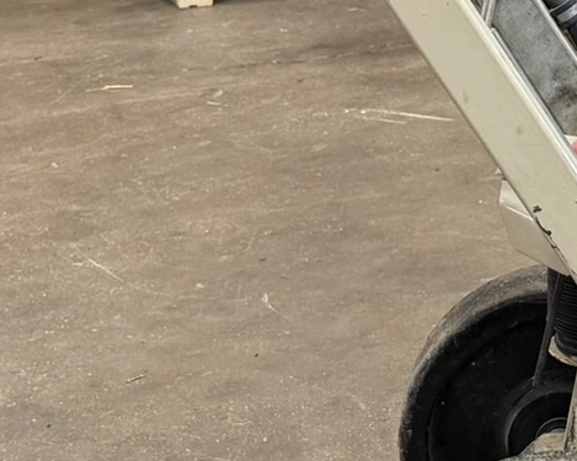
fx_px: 1707
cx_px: 816
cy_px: -37
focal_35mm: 100
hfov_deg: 17.6
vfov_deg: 15.0
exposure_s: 1/60
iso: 250
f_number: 1.78
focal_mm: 6.76
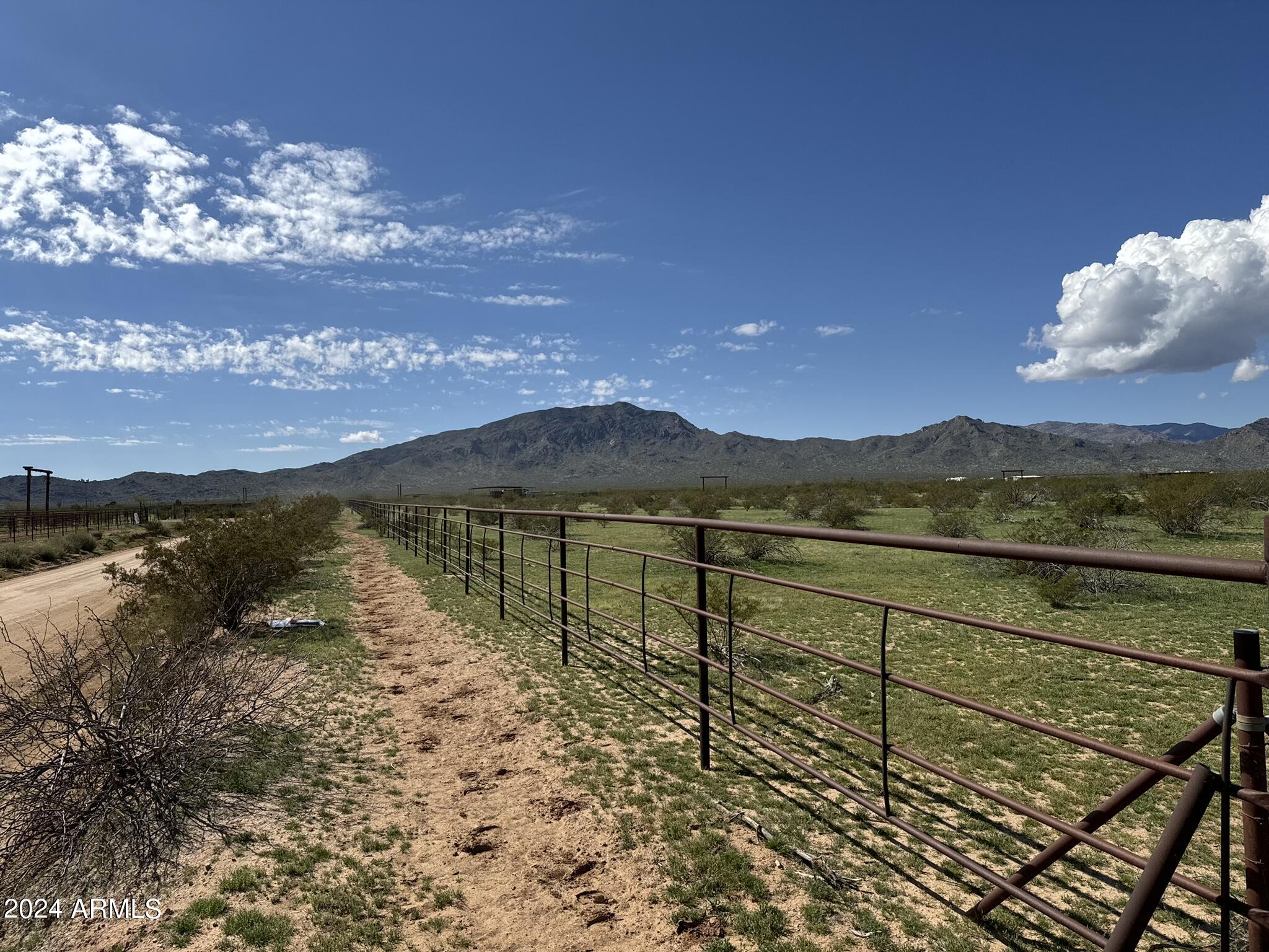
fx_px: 880
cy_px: 476
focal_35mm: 24
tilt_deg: +0.8
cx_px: 634
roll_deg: +1.8
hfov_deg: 71.6
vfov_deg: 56.8
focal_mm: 6.86
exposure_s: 1/9009
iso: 80
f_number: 1.78
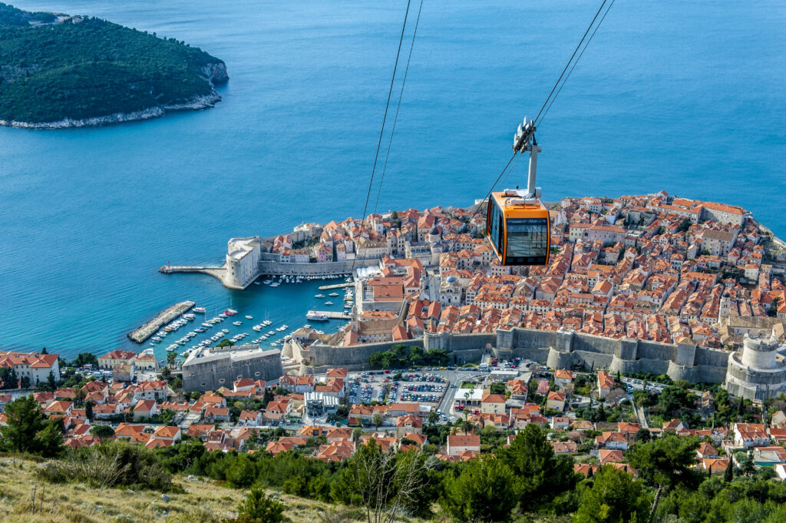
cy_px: 262
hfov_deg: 41.1
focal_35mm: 48
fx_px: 1047
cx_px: 393
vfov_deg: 28.0
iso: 160
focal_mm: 48
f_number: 9
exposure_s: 1/160
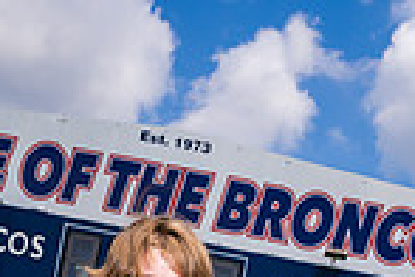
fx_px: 1233
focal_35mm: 107
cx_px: 119
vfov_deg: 11.2
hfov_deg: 19.0
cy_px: 613
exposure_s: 1/250
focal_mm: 35
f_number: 11
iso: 200
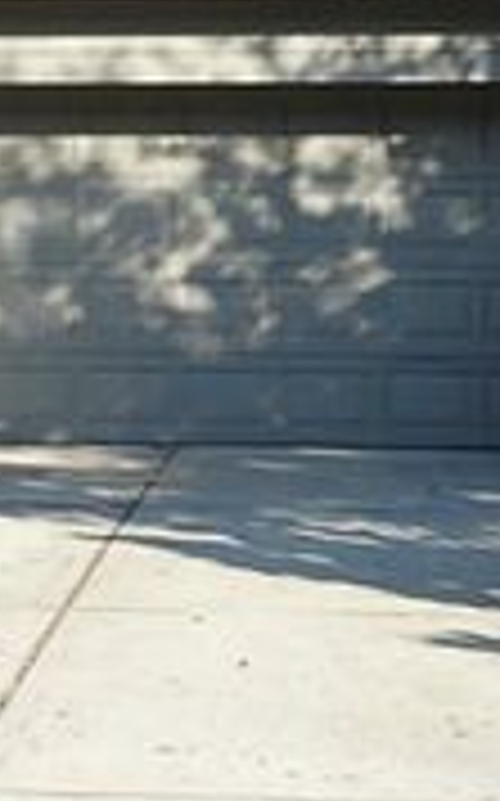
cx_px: 45
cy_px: 106
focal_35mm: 134
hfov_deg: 9.7
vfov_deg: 15.4
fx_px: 2926
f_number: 4
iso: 100
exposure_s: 1/400
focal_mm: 8.1
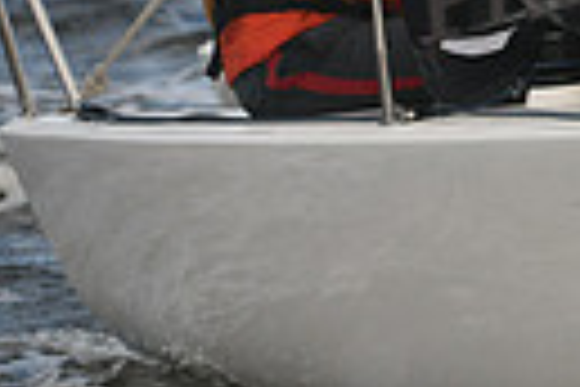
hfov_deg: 1.8
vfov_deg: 1.2
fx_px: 18107
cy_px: 97
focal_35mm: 1124
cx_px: 1286
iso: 320
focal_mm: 250
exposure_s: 1/1000
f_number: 7.1
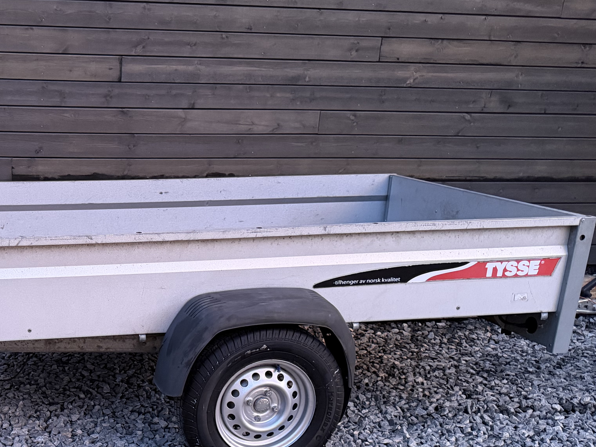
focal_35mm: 45
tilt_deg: -19.5
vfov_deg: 31.4
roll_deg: -1.8
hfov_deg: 39.8
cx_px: 89
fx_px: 775
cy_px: 354
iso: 640
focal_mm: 6.76
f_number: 1.78
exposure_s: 1/60
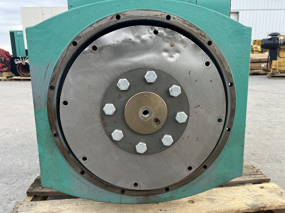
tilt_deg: -12.4
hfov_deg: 67.3
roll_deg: +2.9
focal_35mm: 26
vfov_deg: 53.1
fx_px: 214
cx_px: 142
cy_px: 106
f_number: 1.5
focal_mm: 5.7
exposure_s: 1/166
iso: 40
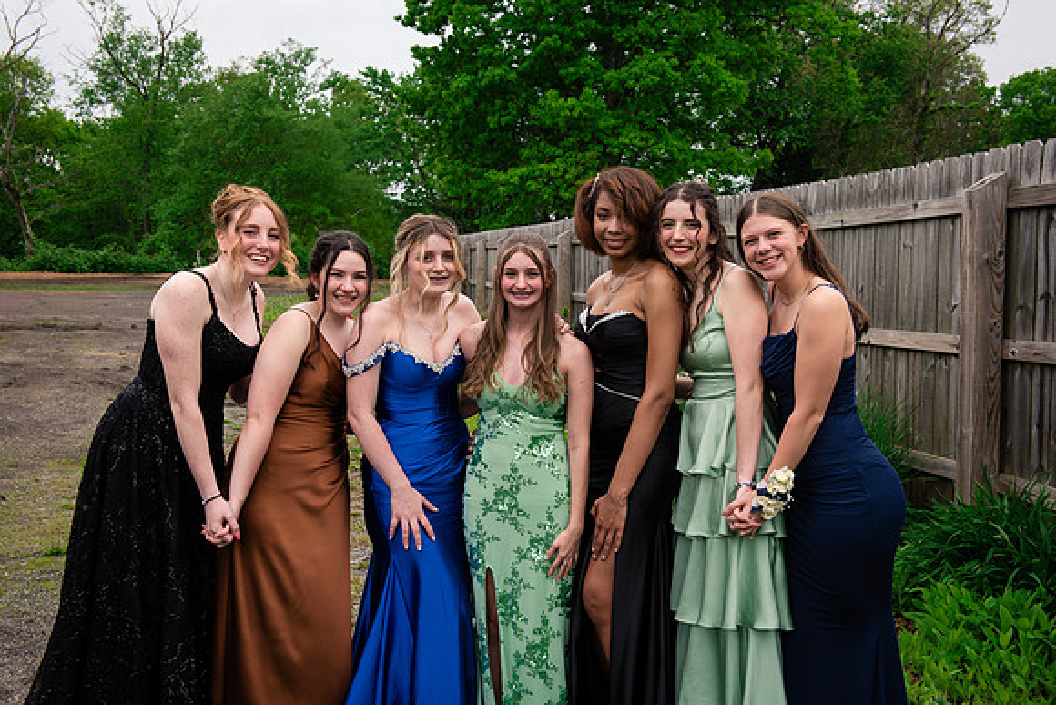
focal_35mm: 44
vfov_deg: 30.5
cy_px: 352
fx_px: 1291
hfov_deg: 44.5
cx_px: 528
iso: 400
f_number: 8
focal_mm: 44
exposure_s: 1/200
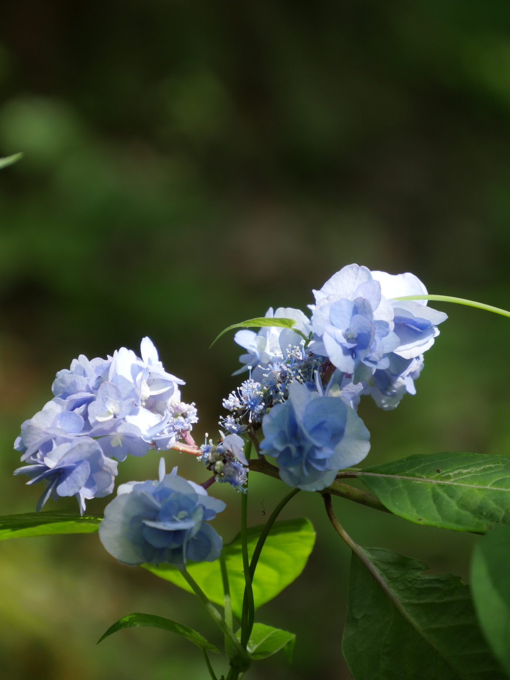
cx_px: 255
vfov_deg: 6.5
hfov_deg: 4.9
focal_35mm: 305
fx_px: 5992
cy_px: 345
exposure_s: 1/320
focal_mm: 149
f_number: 6.3
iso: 500
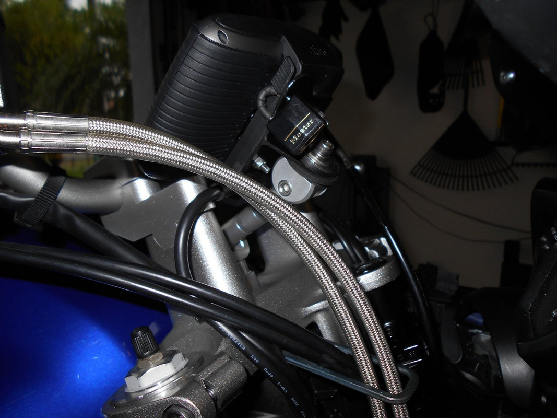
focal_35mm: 26
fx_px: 418
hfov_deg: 67.3
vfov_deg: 53.1
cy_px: 209
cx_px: 278
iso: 80
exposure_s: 1/25
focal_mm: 4.6
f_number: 8
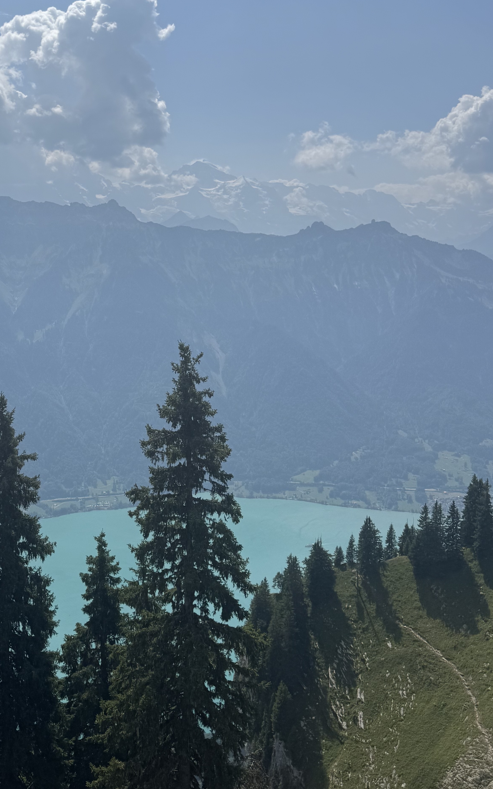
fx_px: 838
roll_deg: -0.6
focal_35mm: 39
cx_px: 174
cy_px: 310
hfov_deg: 32.6
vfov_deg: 50.0
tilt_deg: -5.2
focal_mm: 6.76
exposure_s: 1/12346
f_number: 1.78
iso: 80
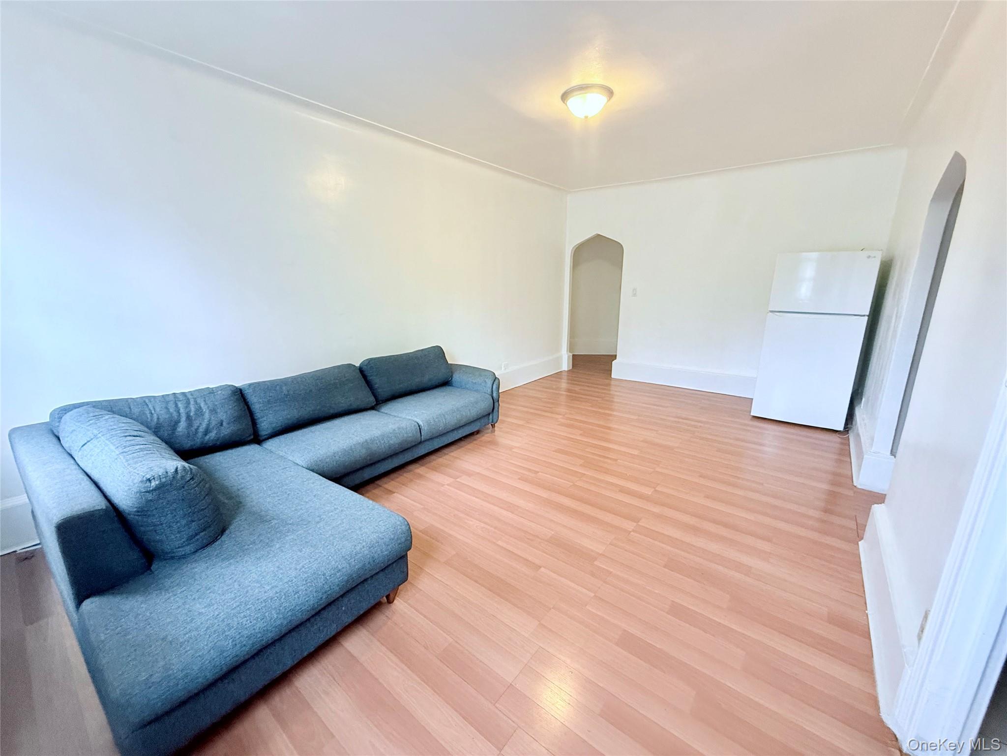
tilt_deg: -13.7
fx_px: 407
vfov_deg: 85.7
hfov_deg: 102.1
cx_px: 504
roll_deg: -0.3
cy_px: 378
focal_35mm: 14
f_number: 2.2
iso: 320
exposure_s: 1/60
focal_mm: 2.22
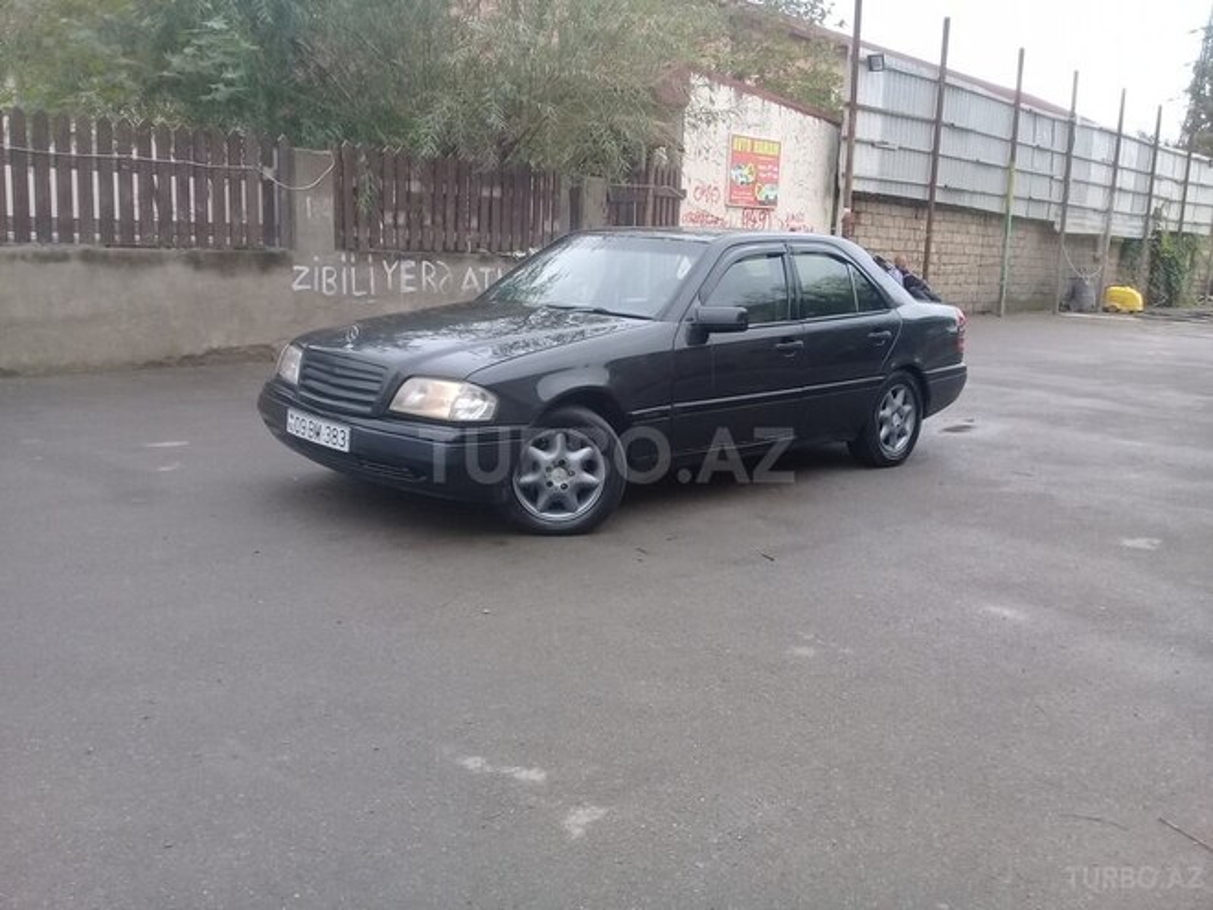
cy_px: 455
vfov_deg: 45.4
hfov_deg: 58.4
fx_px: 1086
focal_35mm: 31
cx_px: 606
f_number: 2.2
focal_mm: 3.3
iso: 50
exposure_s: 1/140
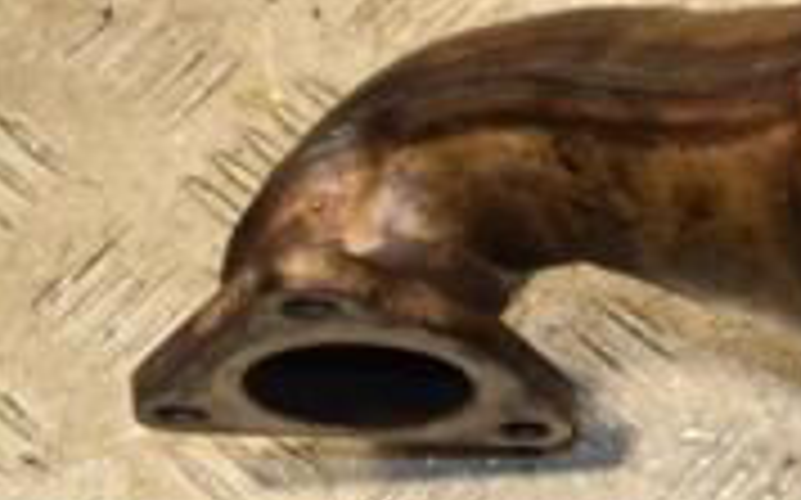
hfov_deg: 14.4
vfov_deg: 9.8
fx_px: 2923
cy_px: 135
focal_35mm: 134
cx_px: 1274
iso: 800
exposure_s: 1/200
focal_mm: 26
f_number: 6.3
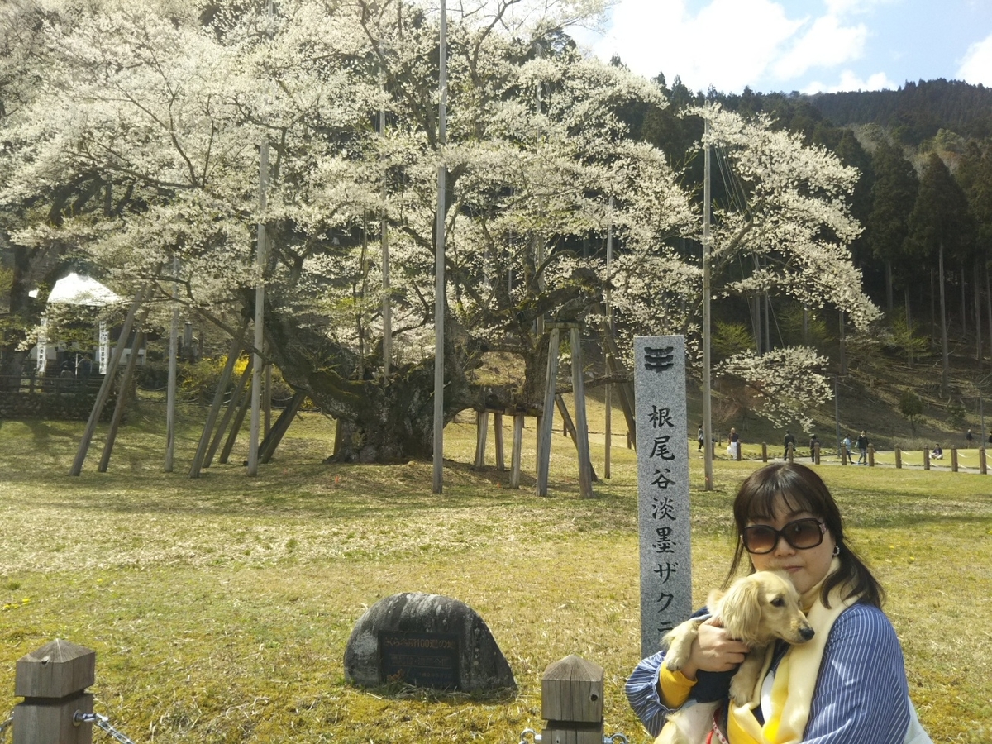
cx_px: 496
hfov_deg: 60.0
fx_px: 860
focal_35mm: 30
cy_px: 372
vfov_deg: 46.8
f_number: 2.2
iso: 25
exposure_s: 1/734
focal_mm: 4
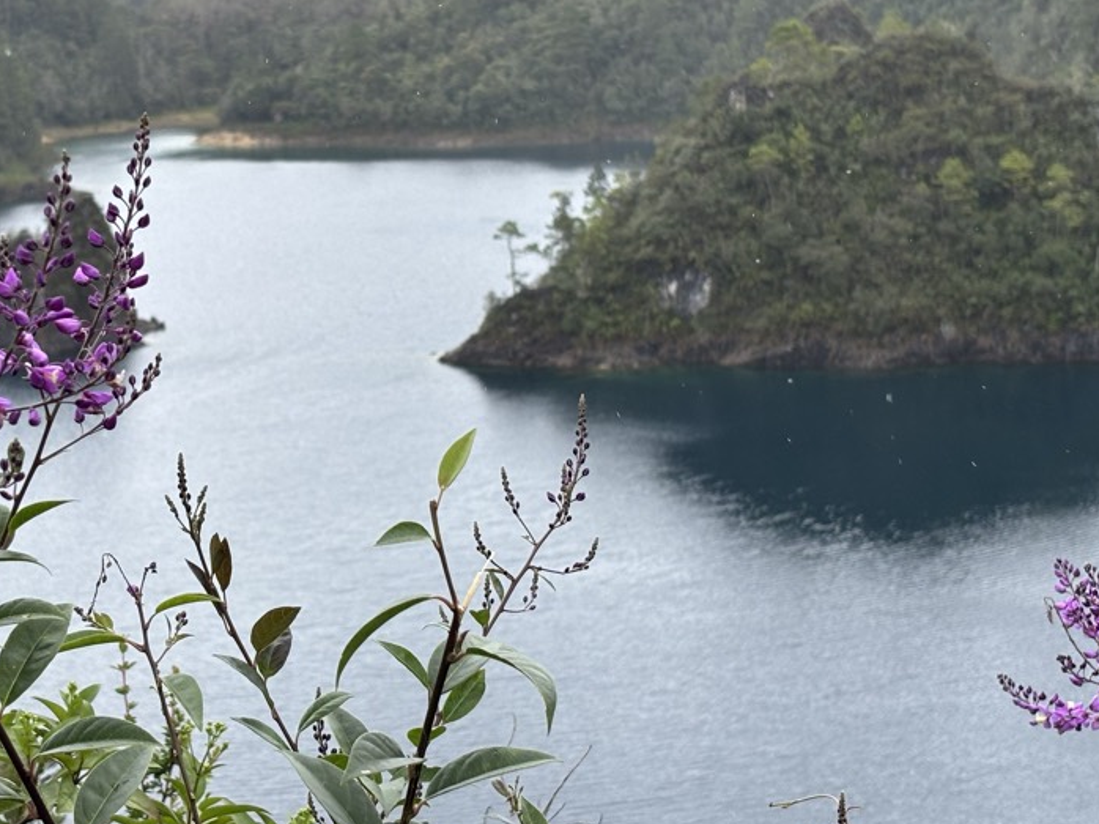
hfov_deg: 23.8
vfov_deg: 18.0
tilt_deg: -7.6
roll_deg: +2.4
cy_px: 310
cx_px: 397
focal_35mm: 82
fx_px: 2602
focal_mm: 5.96
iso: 32
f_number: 1.6
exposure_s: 1/662
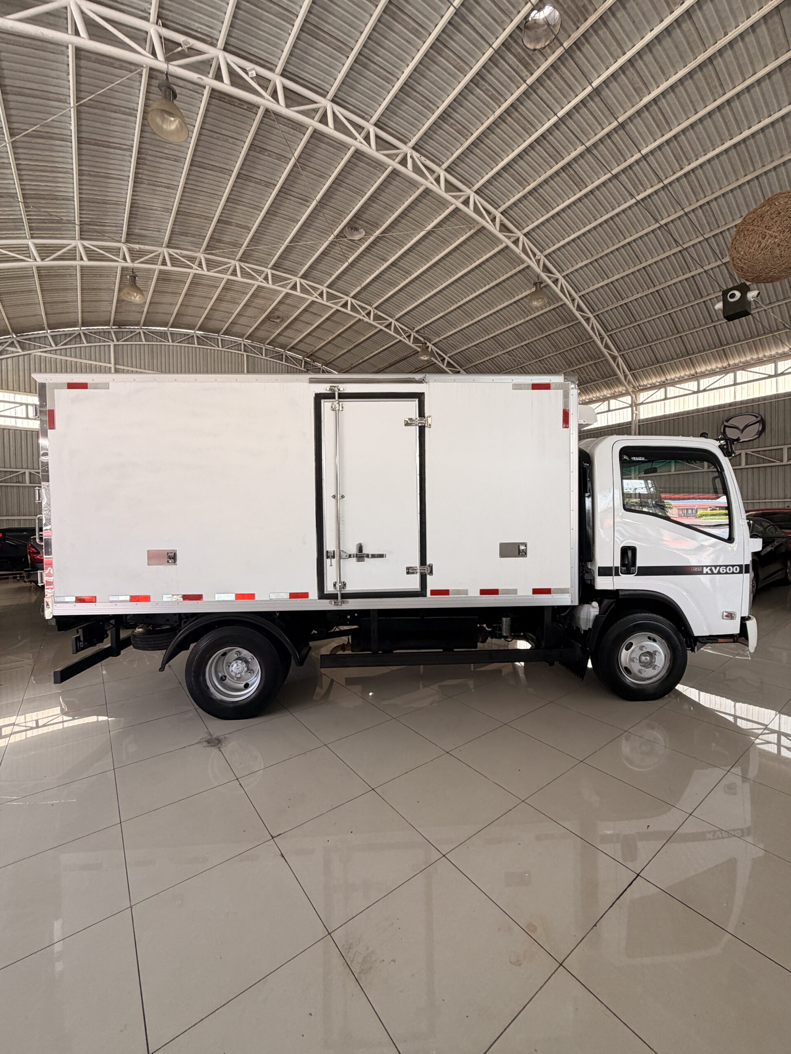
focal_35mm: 14
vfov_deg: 102.1
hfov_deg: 85.7
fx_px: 427
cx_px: 396
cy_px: 527
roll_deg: +0.5
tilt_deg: -1.2
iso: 125
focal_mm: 2.22
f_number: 2.2
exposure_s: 1/121
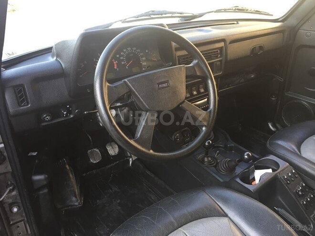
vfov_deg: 48.2
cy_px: 118
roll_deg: -2.5
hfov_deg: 61.7
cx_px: 158
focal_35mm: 29
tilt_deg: -26.8
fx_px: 264
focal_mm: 4.15
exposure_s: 1/33
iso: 32
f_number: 2.2
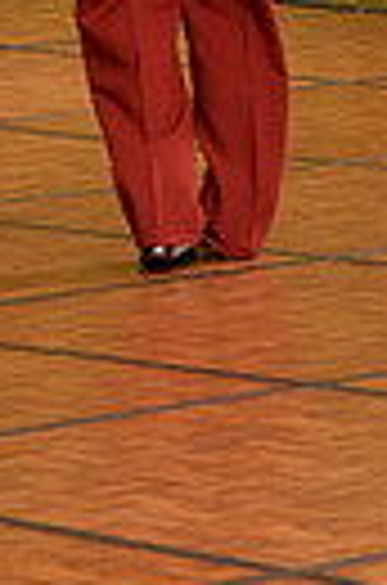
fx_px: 6857
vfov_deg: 4.9
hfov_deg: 3.2
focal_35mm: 423
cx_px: -236
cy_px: -248
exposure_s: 1/200
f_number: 5.6
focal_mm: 95
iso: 2000
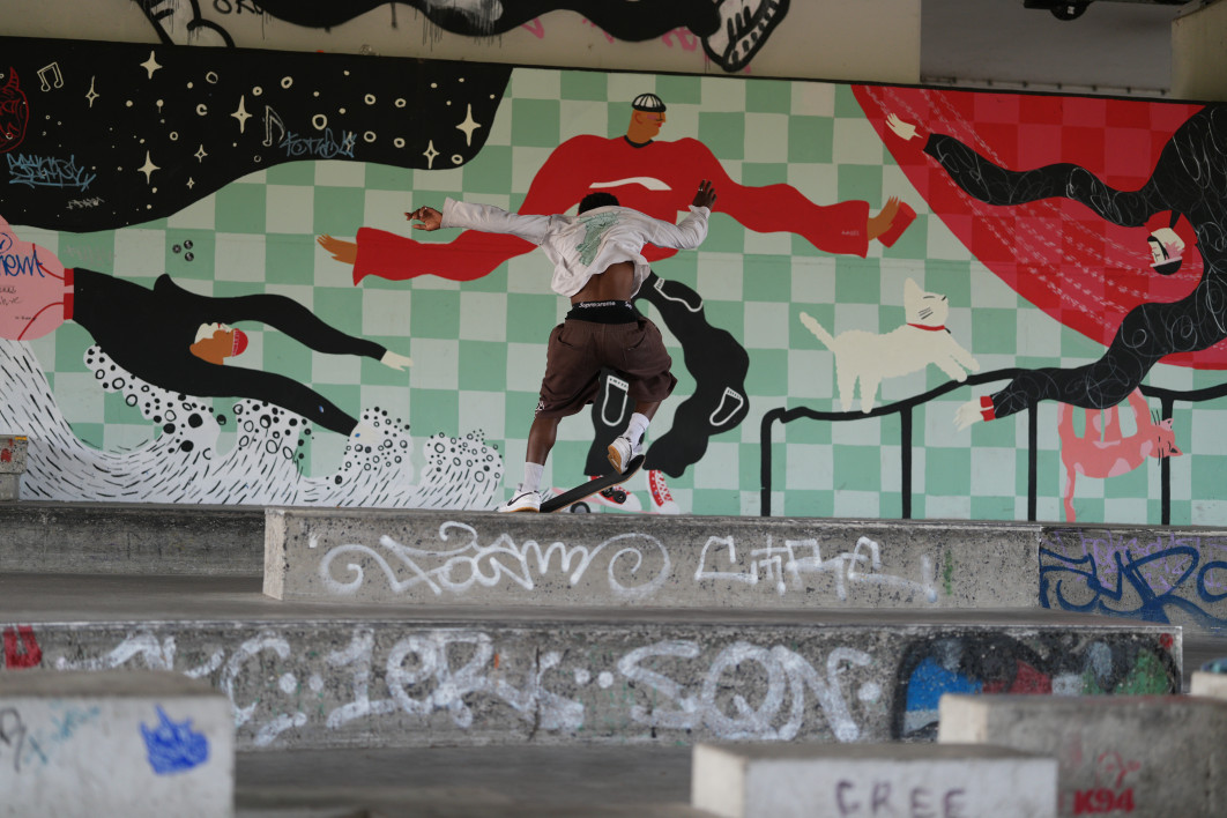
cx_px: 614
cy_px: 409
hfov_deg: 23.9
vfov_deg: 16.1
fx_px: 2897
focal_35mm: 85
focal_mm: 85
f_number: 1.4
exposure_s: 1/1250
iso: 320
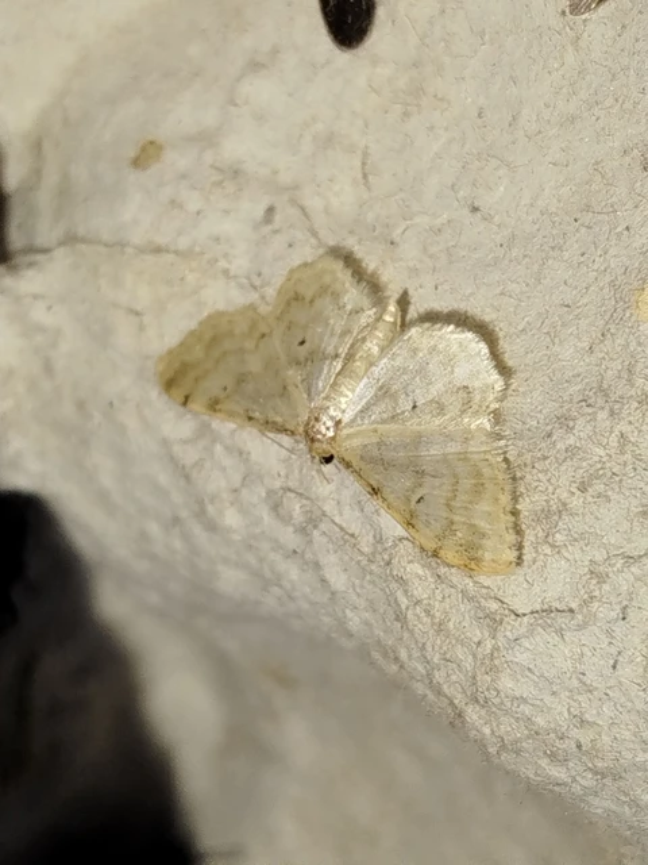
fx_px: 2321
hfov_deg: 15.9
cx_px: 324
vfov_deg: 21.1
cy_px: 432
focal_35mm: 93
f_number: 1.7
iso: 64
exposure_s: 1/50
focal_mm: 5.31
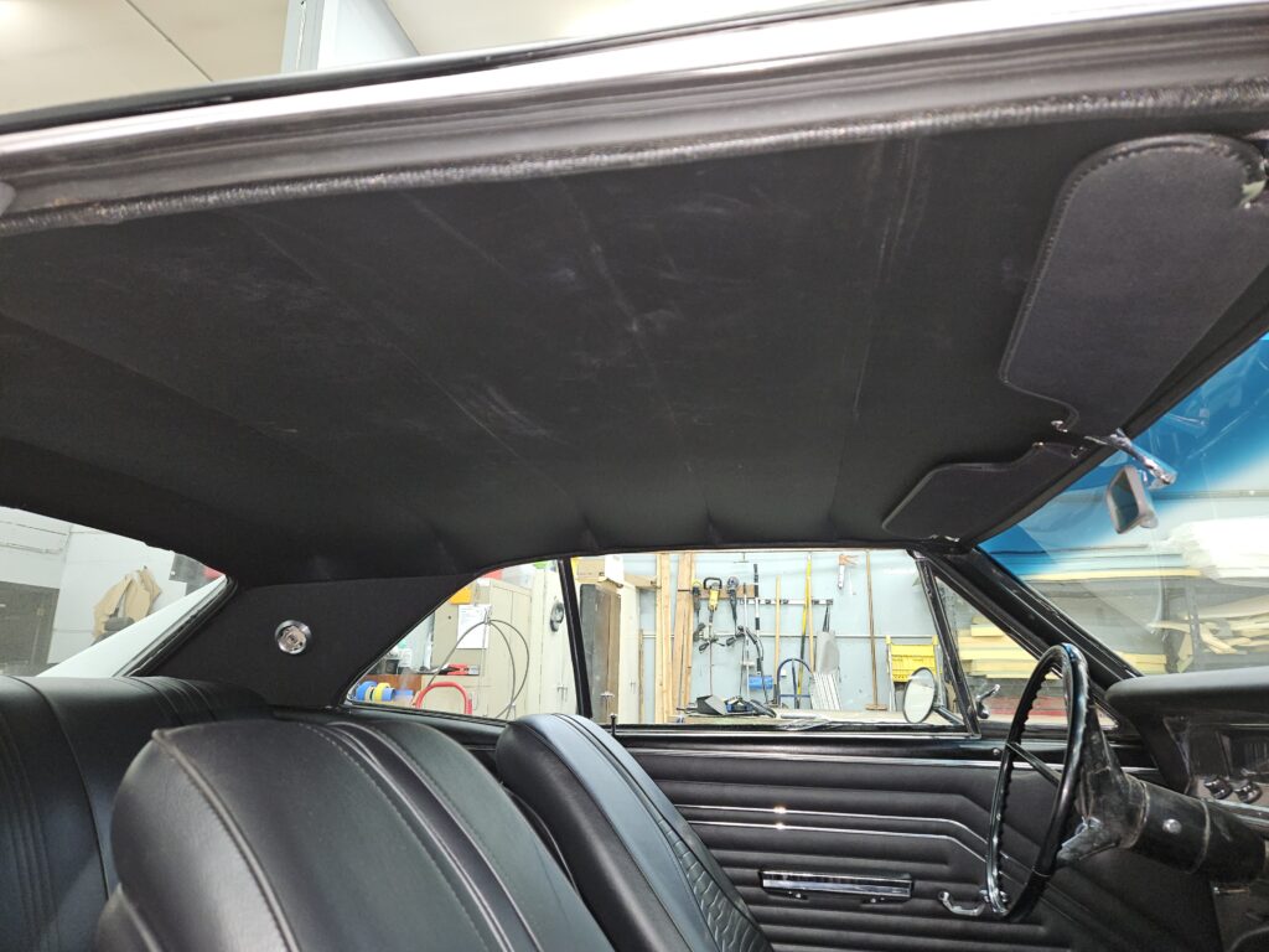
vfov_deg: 58.9
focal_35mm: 23
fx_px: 843
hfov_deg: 73.9
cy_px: 476
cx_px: 634
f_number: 1.8
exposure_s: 1/17
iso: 160
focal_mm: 5.4
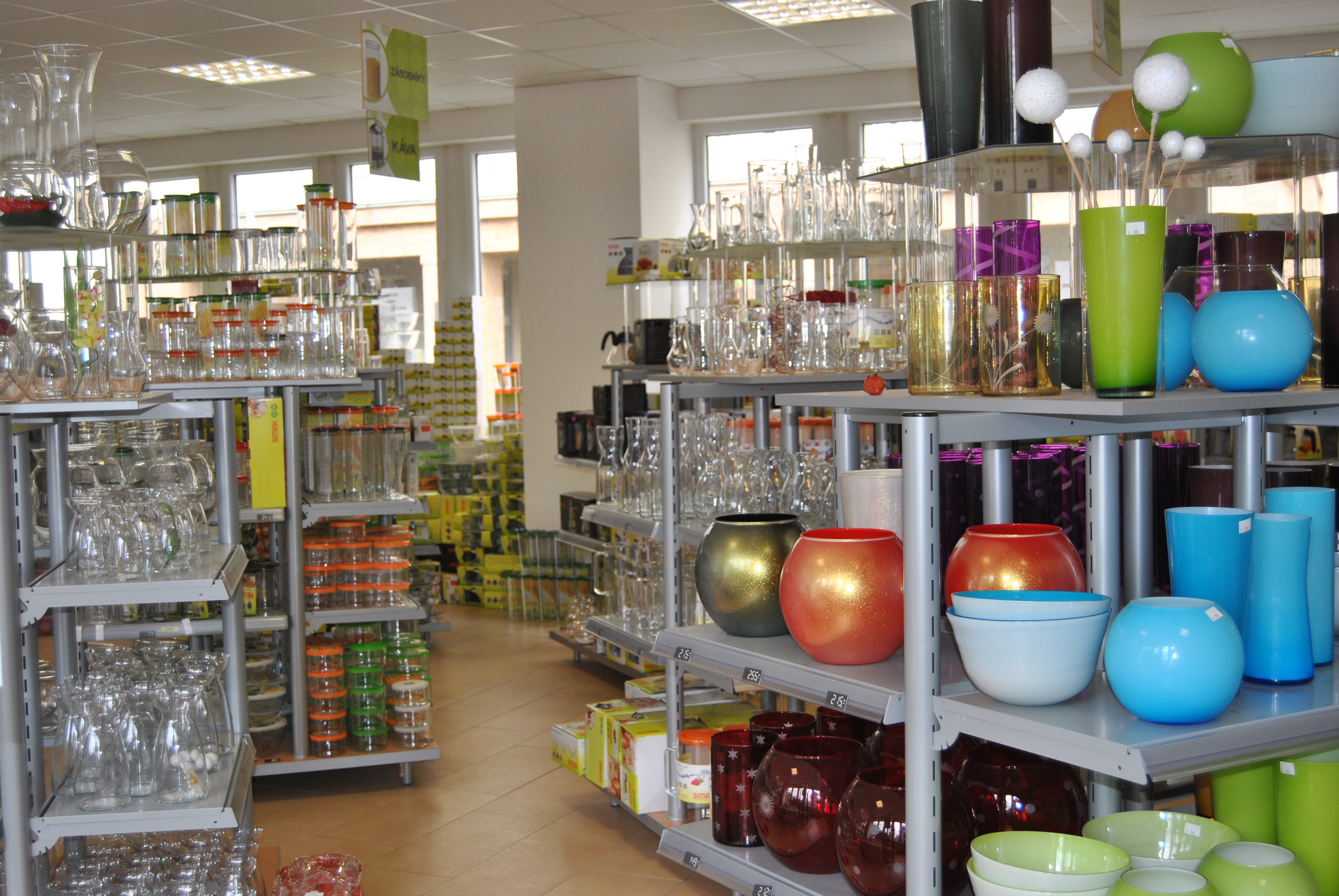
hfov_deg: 43.6
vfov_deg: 29.9
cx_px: 670
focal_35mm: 45
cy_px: 448
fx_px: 1676
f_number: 4.2
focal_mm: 30
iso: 200
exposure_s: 1/80
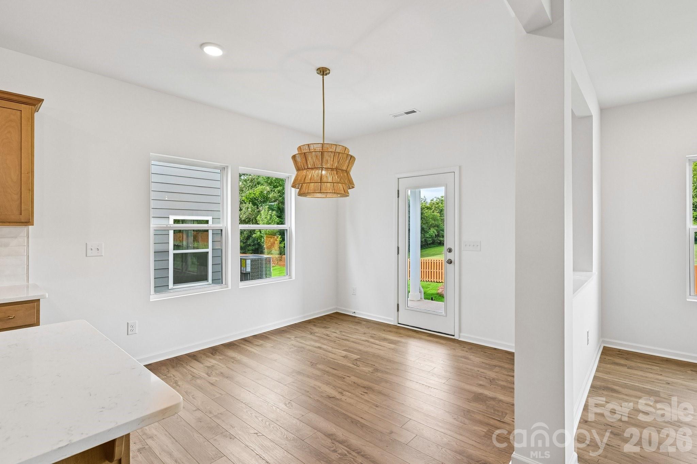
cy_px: 232
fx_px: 329
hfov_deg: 93.3
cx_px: 348
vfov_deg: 70.4
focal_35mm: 17
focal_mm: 17
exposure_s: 1/20
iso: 100
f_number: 8
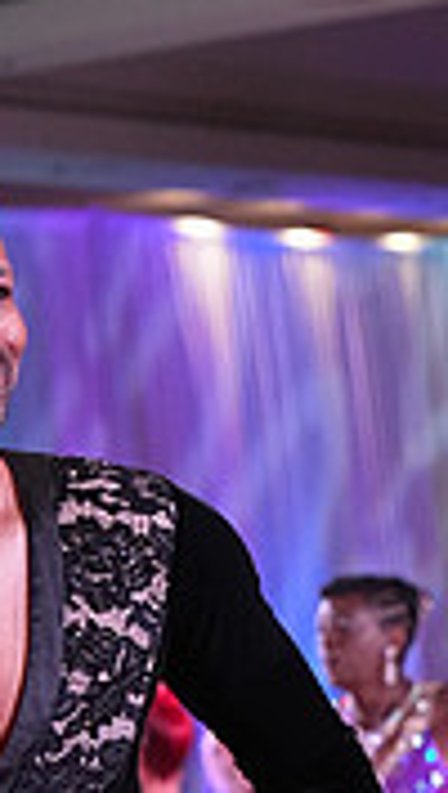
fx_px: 6272
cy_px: 1196
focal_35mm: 298
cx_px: 634
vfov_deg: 7.1
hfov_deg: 4.1
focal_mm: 87
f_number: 4.5
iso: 3200
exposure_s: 1/400
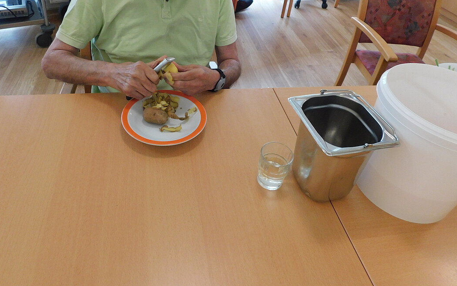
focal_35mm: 28
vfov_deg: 43.8
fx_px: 349
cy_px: 90
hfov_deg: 66.4
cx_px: 212
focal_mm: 4
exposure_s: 1/30
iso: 220
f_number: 3
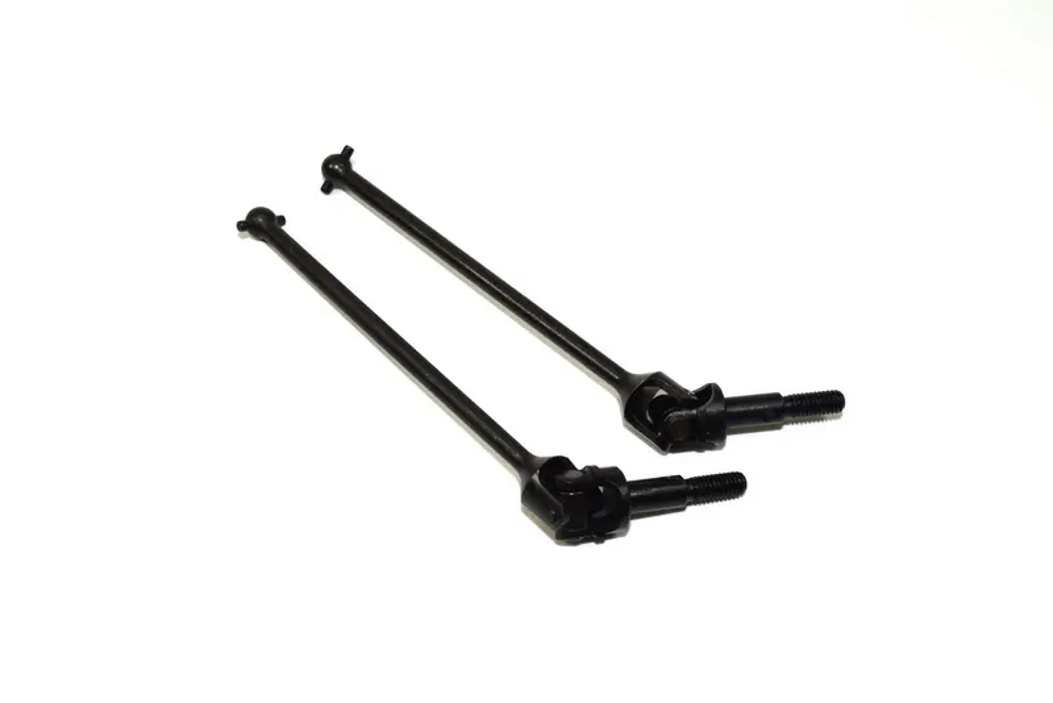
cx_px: 526
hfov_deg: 43.6
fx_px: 1317
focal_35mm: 45
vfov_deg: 29.9
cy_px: 352
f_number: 14
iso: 100
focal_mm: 30
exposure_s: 1/40
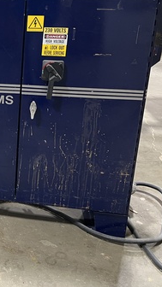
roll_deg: +2.1
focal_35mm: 54
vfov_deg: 38.0
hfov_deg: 19.5
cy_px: 91
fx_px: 412
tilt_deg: -18.3
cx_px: -78
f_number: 1.5
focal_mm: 5.7
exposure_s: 1/60
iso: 125
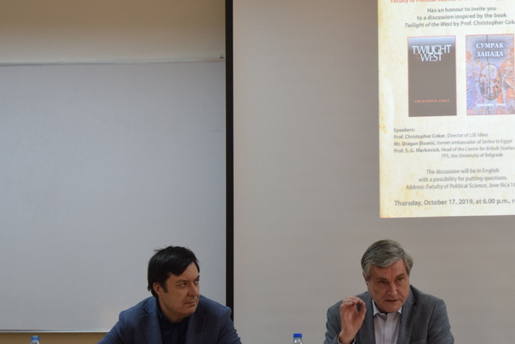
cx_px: 396
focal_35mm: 140
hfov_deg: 14.6
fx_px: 2001
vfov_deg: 9.8
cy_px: 235
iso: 1000
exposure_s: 1/30
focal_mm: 55
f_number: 5.6
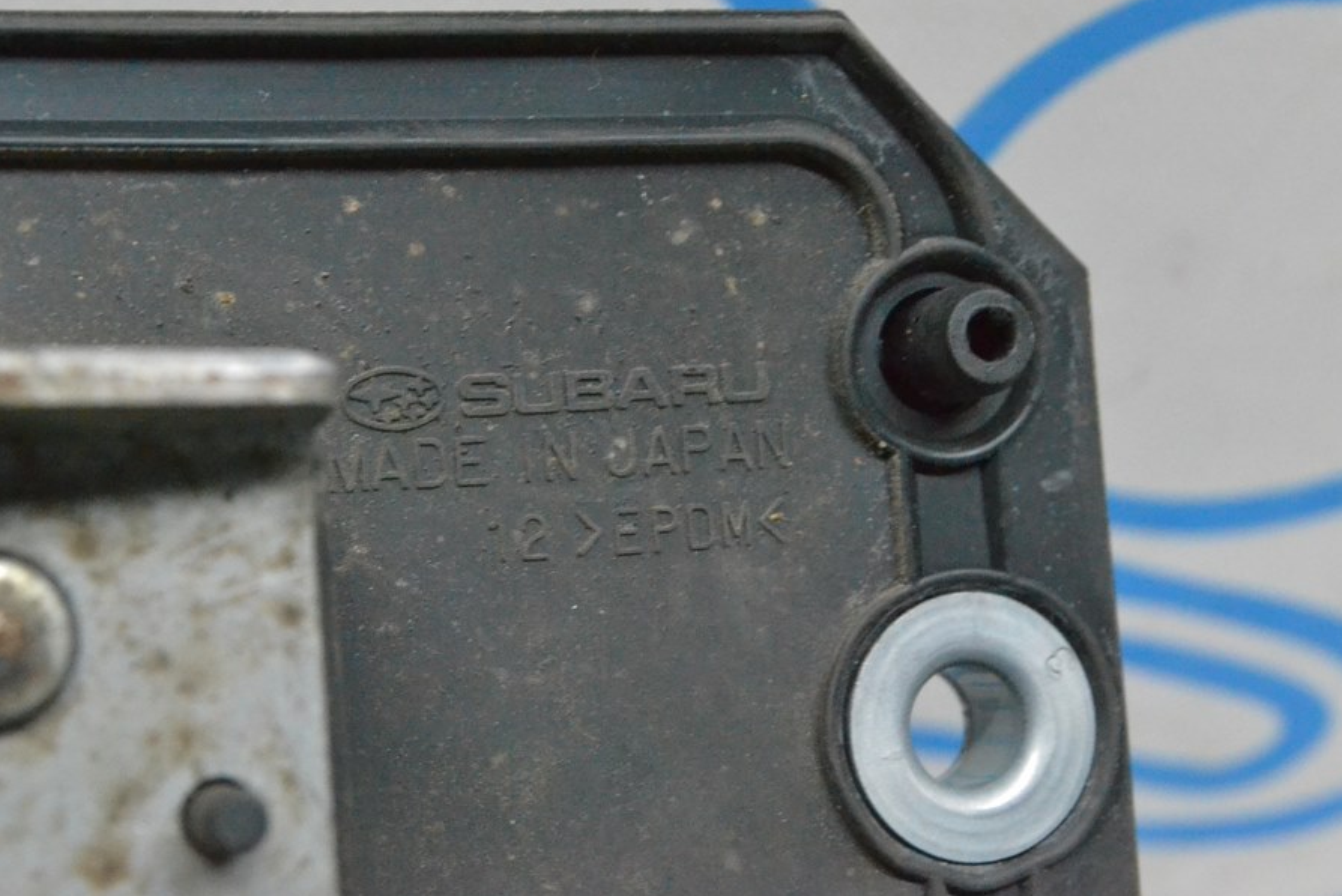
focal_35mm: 95
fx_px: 3526
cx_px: 744
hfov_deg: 21.5
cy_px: 417
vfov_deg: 14.5
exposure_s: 1/160
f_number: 9
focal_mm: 55
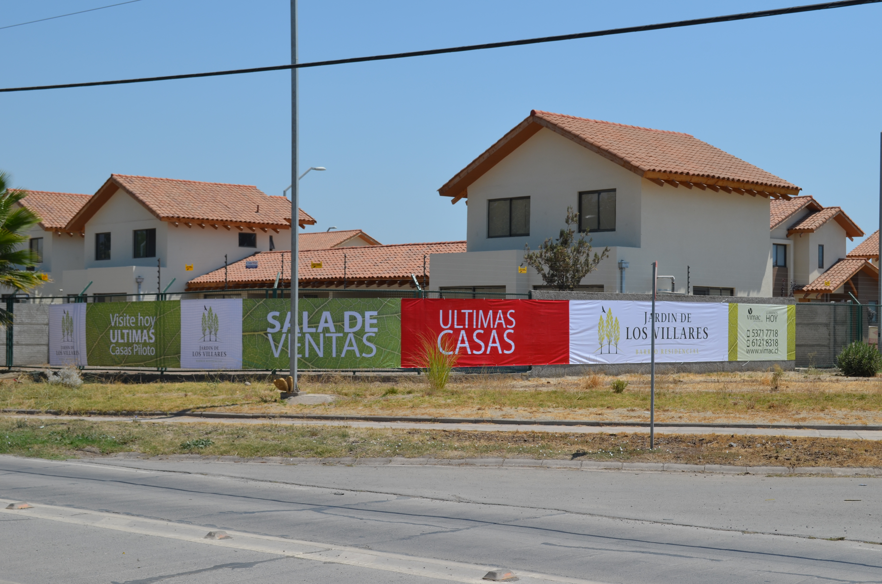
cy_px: 292
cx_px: 441
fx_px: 1320
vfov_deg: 25.0
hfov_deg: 36.9
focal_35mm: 54
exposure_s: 1/320
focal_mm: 36
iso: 100
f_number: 9
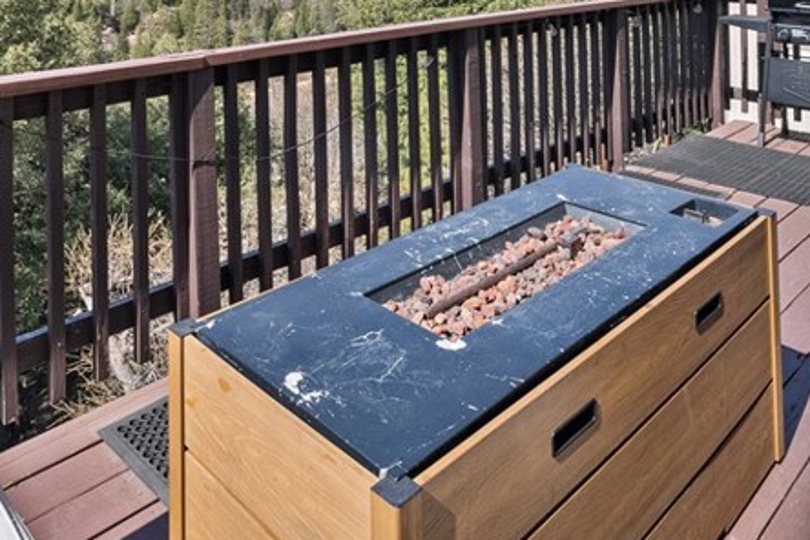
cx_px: 354
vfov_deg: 36.0
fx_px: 675
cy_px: -74
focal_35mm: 30
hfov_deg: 61.7
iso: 250
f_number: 9
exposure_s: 1/200
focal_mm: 13
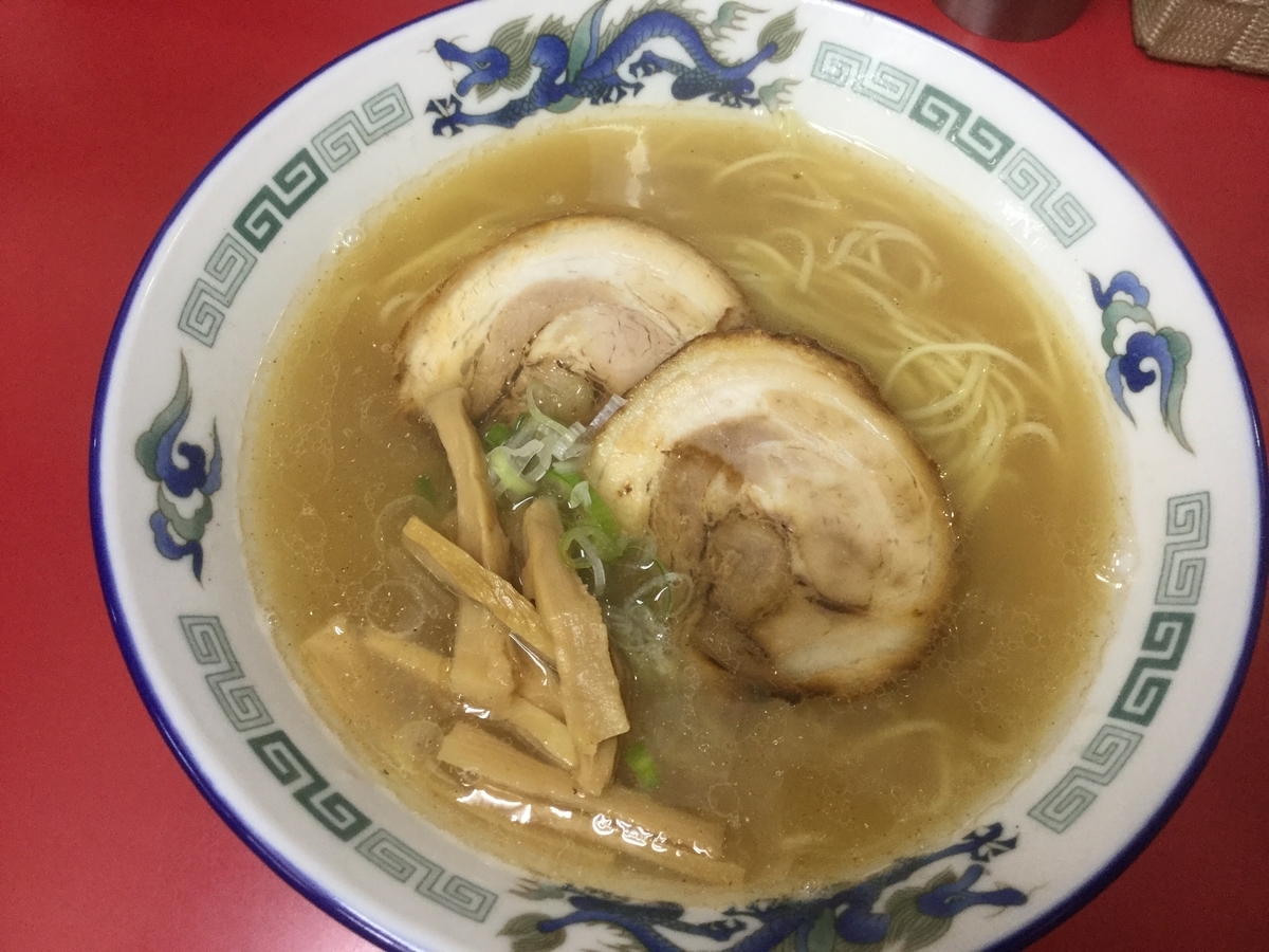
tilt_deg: -65.8
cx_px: 634
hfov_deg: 58.4
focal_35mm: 31
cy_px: 476
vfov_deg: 45.4
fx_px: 1136
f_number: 2.4
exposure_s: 1/33
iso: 125
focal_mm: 3.3
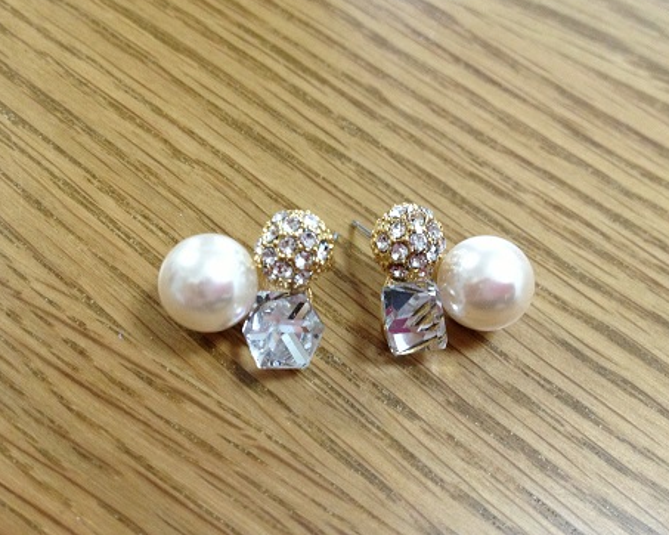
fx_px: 732
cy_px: 265
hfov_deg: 49.1
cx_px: 335
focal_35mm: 37
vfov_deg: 40.1
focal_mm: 4.28
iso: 200
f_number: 2.4
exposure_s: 1/20
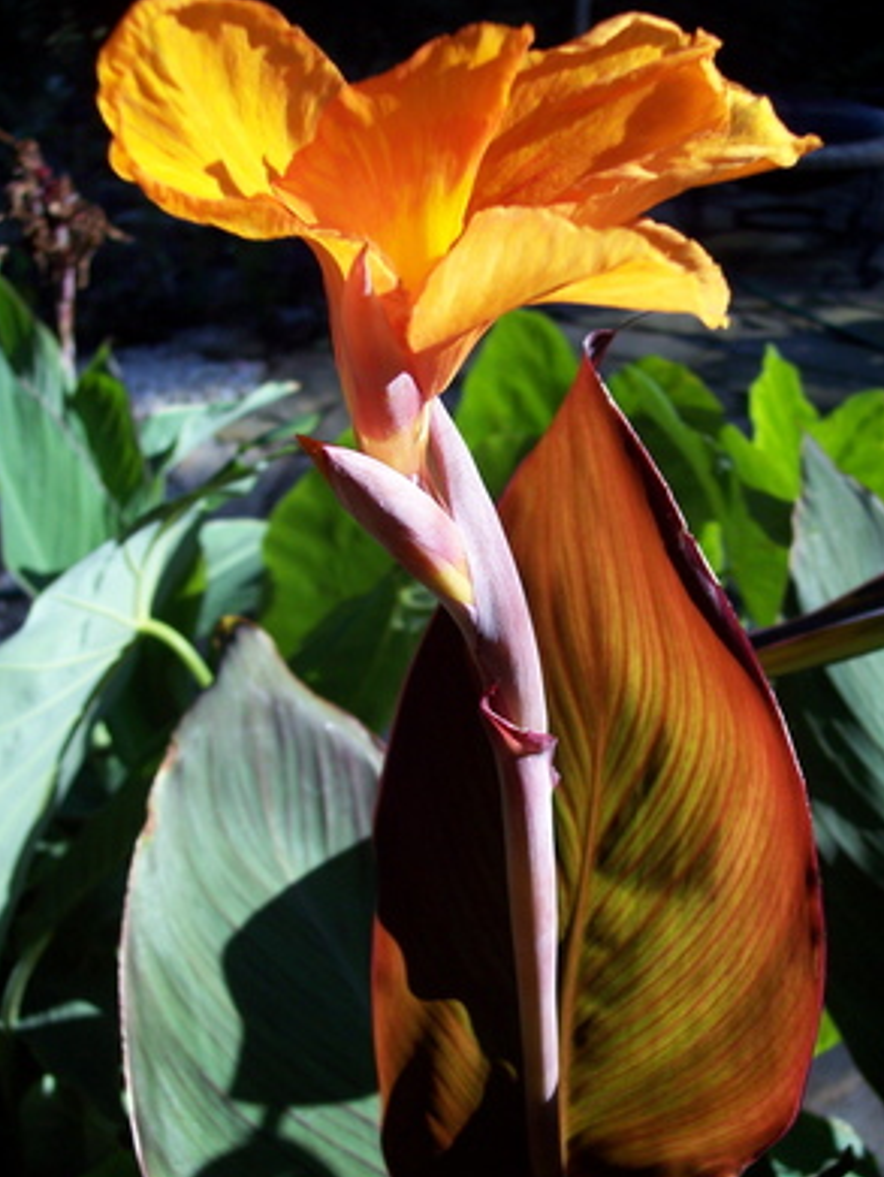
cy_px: 631
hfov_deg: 32.9
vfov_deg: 42.9
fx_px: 1497
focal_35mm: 44
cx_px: 465
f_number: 3.4
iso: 100
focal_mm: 8
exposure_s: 1/350
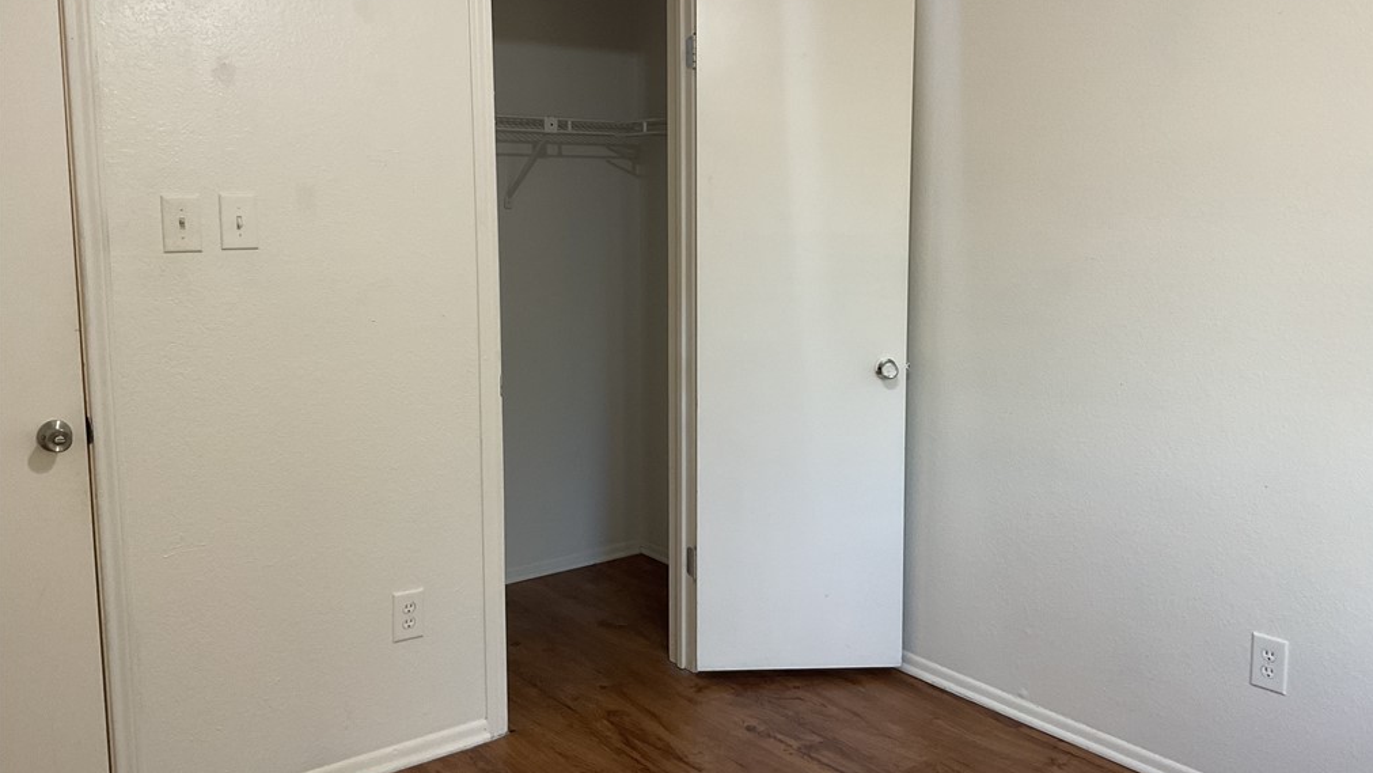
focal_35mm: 32
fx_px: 1165
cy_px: 327
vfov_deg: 36.6
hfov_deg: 61.0
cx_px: 693
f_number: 1.8
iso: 100
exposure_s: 1/60
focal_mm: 3
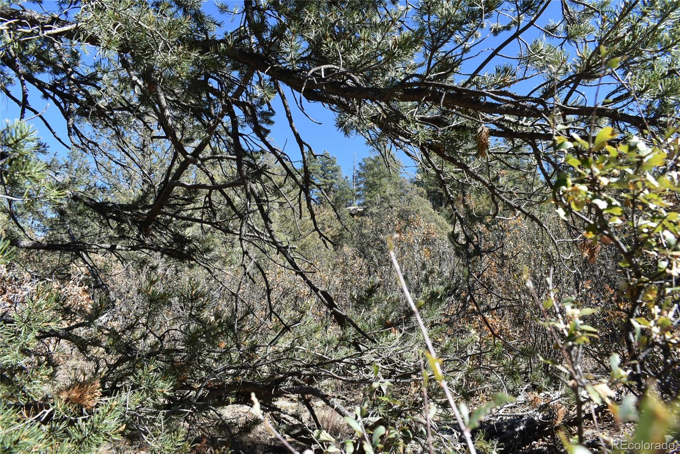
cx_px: 340
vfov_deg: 48.0
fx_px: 510
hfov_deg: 67.3
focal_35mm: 27
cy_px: 227
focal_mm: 18
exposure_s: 1/250
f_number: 8
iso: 200
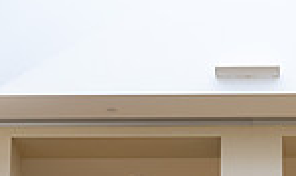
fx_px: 1521
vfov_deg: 6.5
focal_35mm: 191
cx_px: 260
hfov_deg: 11.1
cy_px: 293
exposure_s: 1/60
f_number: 2.8
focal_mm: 45
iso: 200
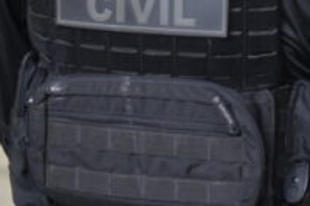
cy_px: -76
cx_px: 462
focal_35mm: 215
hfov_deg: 9.3
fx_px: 1850
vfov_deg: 6.3
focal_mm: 50
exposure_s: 1/320
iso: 250
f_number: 1.4
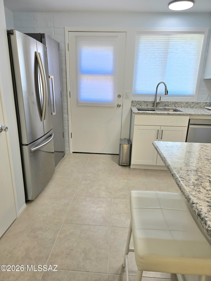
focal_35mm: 23
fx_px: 187
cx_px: 106
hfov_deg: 58.9
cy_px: 140
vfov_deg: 73.9
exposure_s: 1/120
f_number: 1.7
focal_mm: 6.3
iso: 40
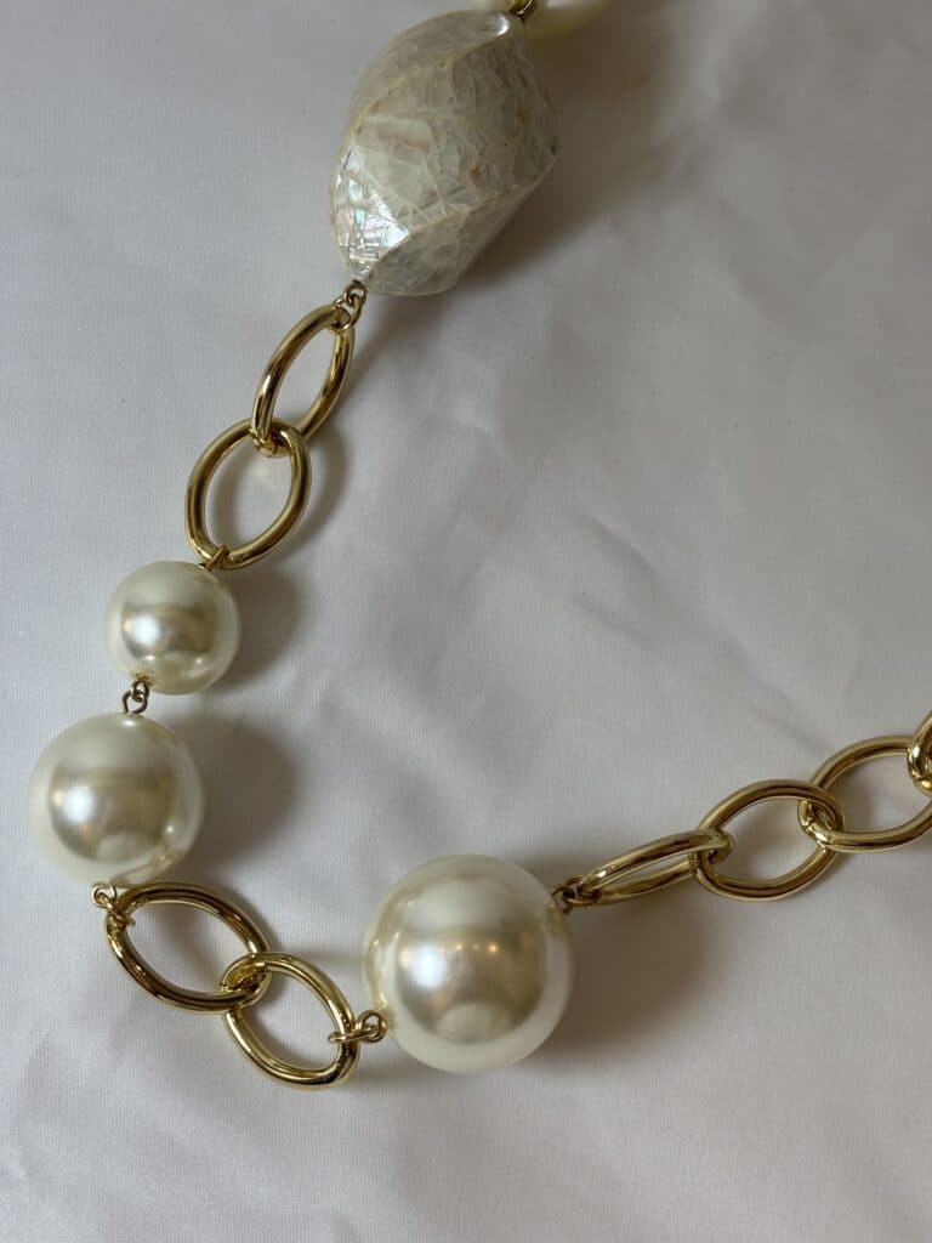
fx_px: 1867
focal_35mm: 52
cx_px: 466
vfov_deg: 36.8
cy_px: 622
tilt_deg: -75.0
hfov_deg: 28.0
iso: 25
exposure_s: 1/144
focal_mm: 5.96
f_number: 1.6
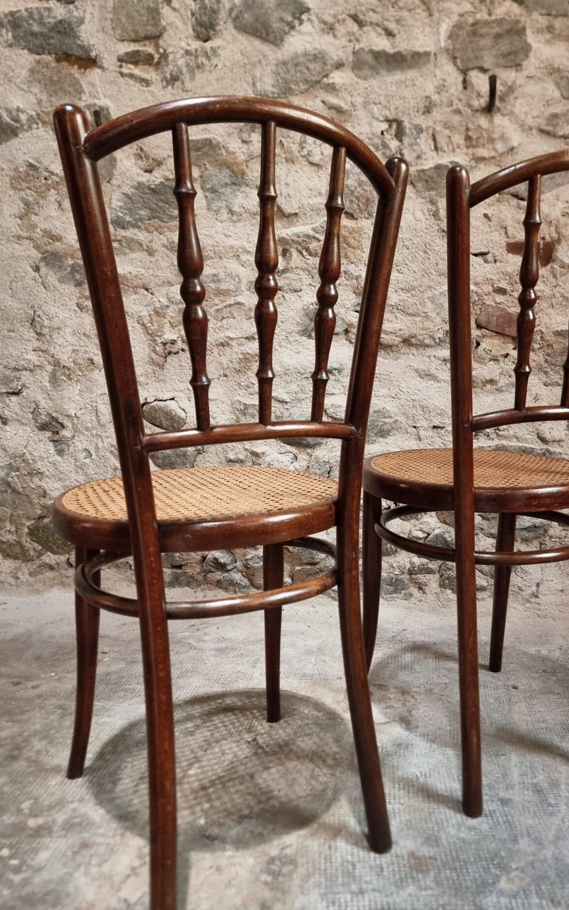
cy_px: 478
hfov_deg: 44.1
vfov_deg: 66.4
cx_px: 366
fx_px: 695
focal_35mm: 28
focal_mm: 6.7
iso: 640
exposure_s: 1/33
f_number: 1.8
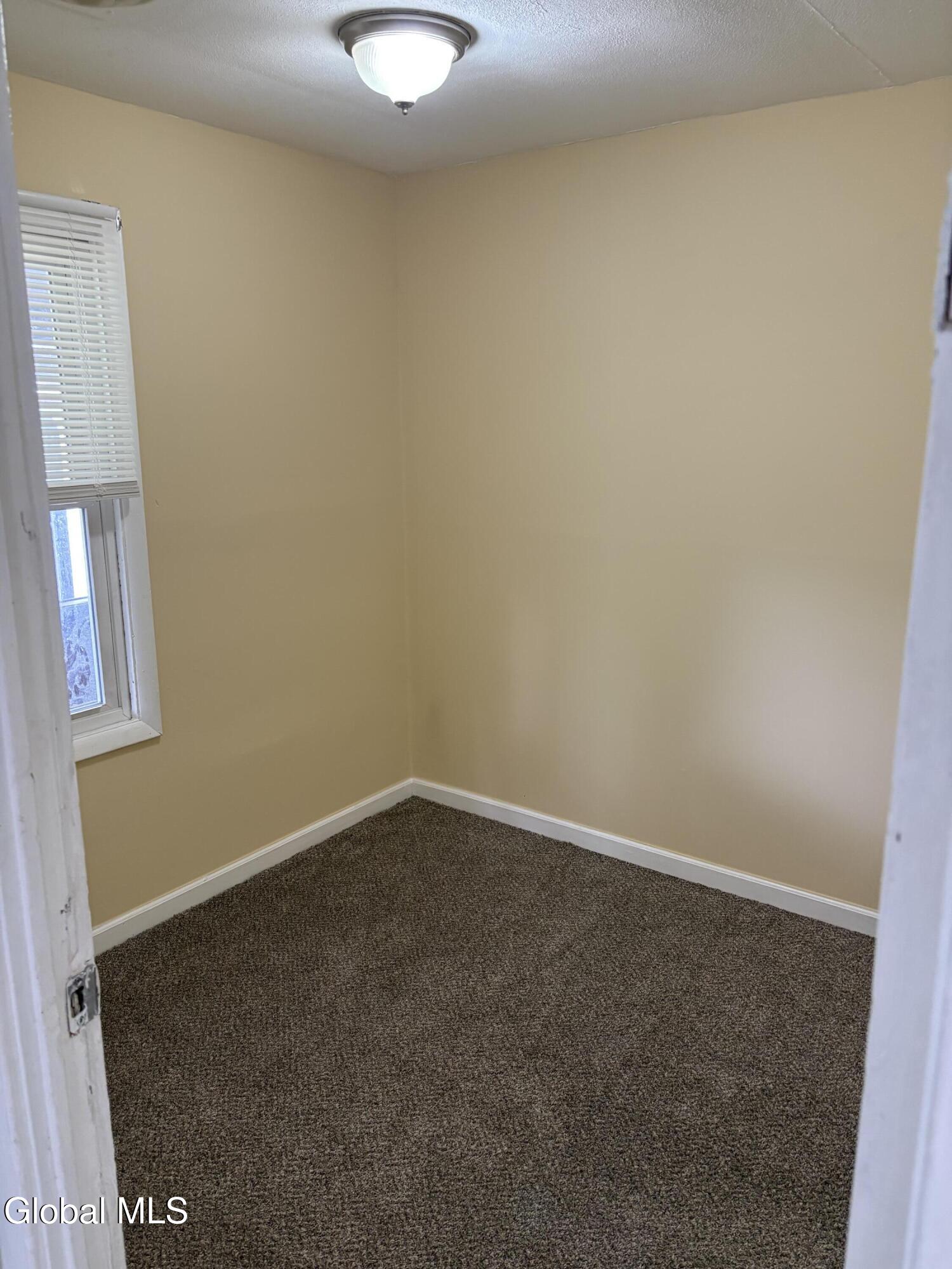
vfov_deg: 67.3
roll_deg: -0.2
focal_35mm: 26
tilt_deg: -13.0
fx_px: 953
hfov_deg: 53.1
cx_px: 476
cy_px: 634
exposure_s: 1/60
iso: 250
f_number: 1.6
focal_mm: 5.96
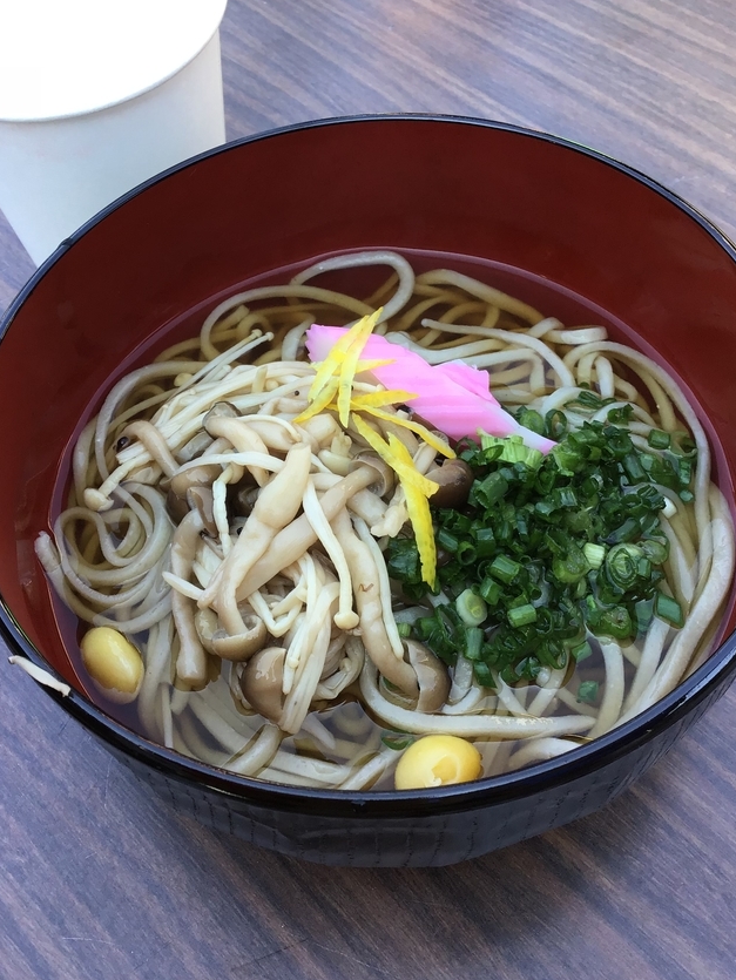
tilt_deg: -57.3
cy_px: 479
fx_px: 1076
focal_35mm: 38
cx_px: 345
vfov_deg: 49.0
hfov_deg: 37.7
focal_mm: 3.3
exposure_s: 1/120
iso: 32
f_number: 2.4
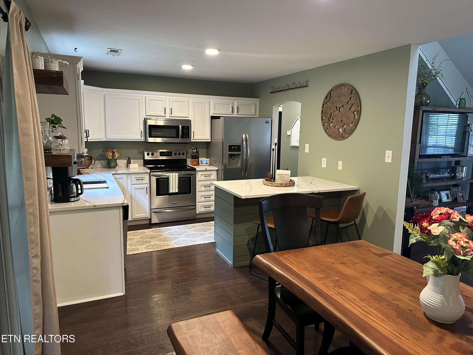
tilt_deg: -8.3
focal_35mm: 24
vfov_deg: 56.8
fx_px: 328
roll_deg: -1.3
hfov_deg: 71.6
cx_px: 236
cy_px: 178
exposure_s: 1/60
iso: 400
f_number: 1.78
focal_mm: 6.86
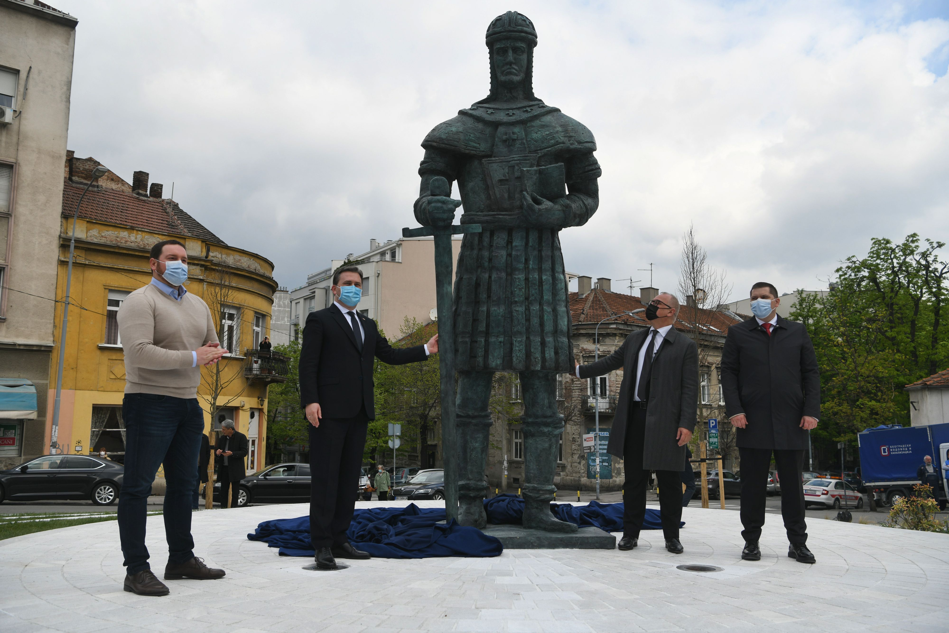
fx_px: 844
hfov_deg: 58.7
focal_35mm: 32
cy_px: 316
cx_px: 474
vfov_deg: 41.1
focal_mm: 32
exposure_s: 1/1600
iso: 200
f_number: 5
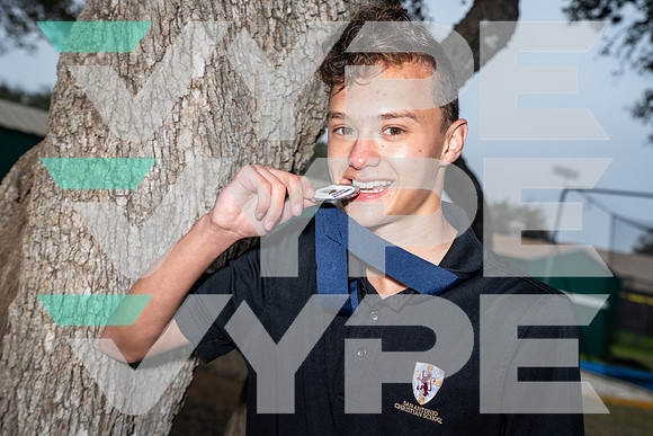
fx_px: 962
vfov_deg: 25.5
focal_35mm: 53
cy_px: 218
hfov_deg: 37.5
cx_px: 326
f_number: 6.3
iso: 100
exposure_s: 1/125
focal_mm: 53
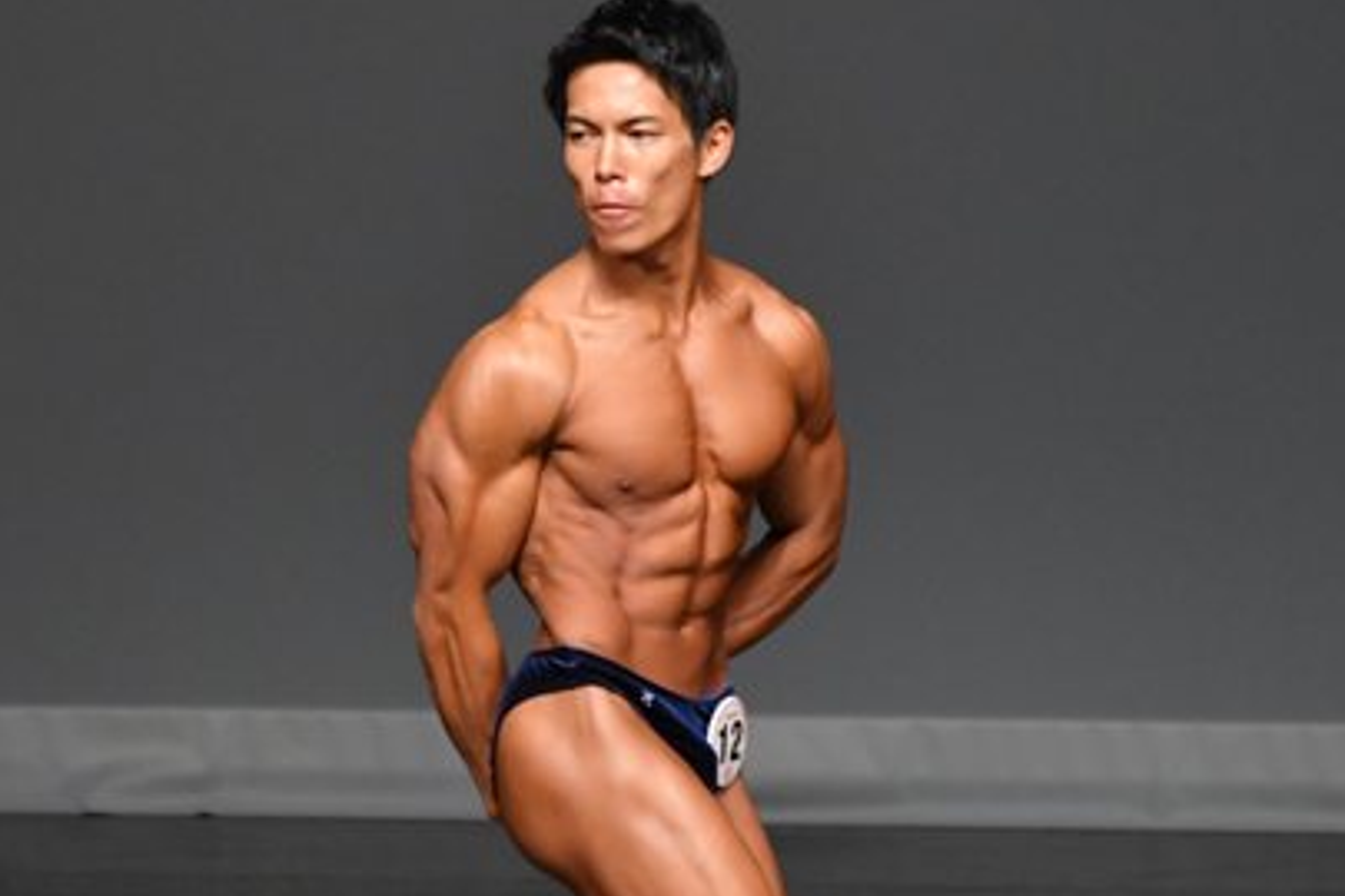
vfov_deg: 1.9
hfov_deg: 2.9
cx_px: 639
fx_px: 26786
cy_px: 717
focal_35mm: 717
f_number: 5.6
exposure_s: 1/400
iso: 2500
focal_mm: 250
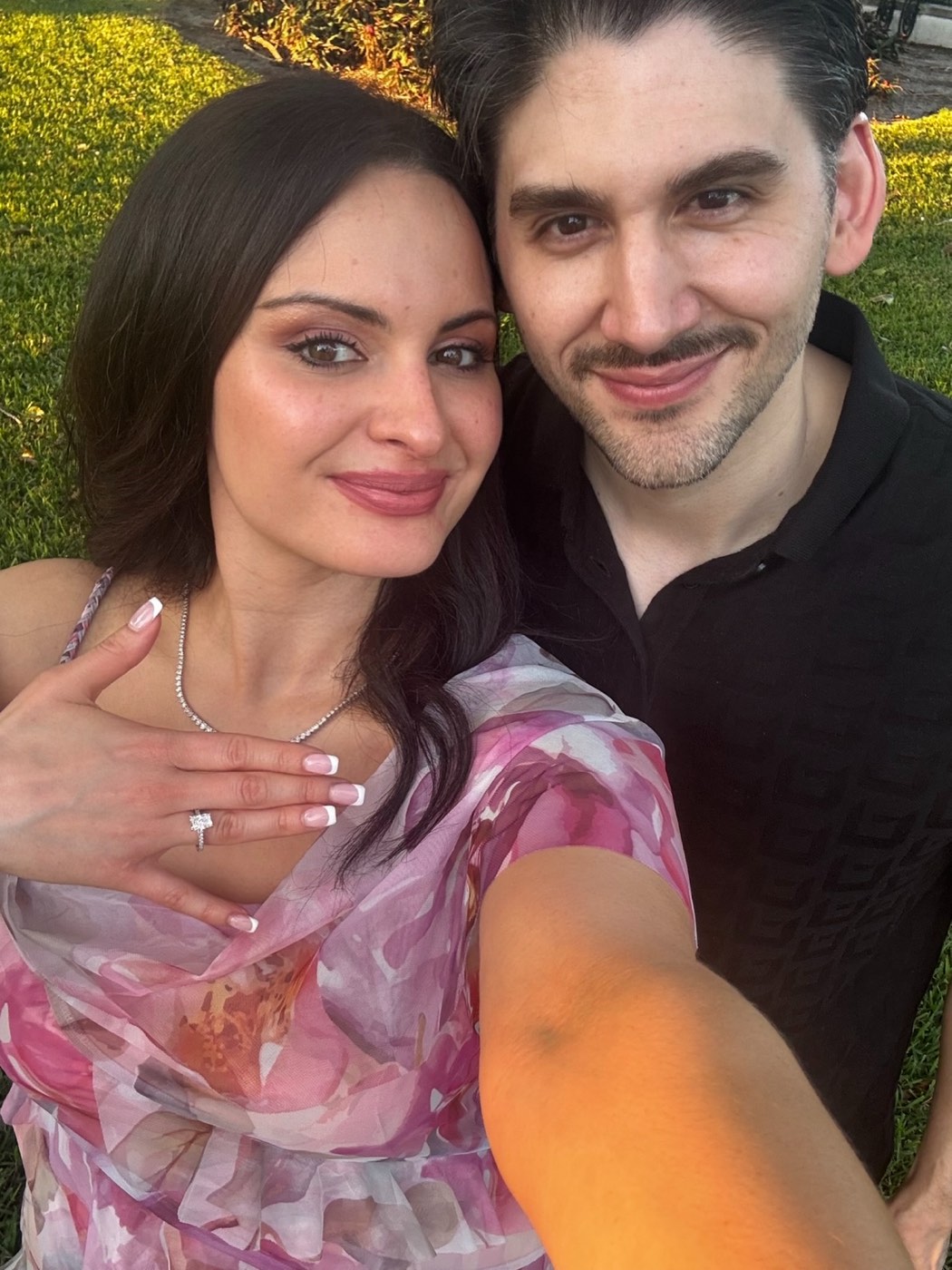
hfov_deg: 46.8
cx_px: 476
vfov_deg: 60.0
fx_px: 1100
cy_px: 635
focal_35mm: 30
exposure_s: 1/121
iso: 80
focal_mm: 2.69
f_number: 1.9
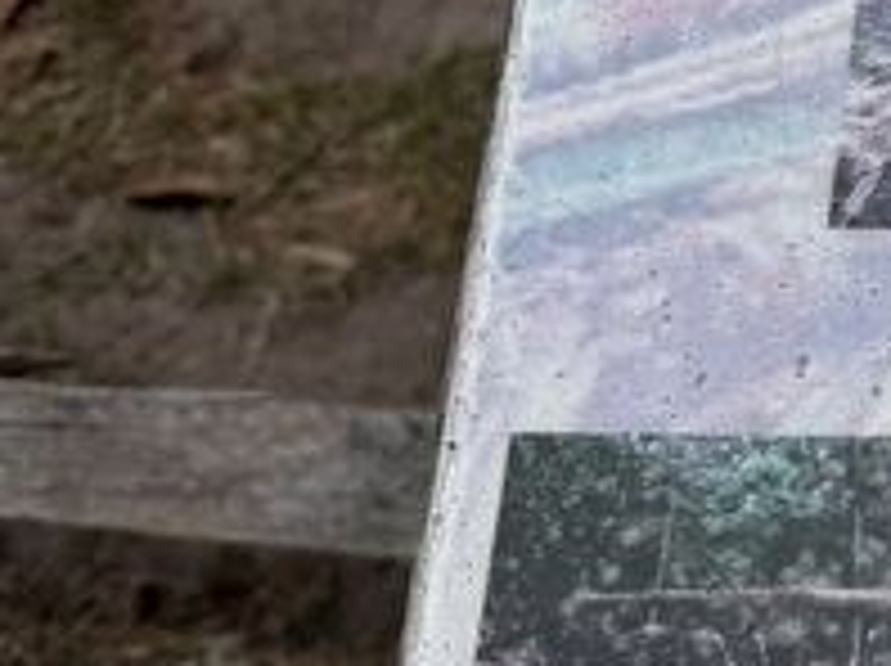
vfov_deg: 15.2
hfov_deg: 15.9
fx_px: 2494
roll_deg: -4.7
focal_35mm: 97
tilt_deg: -44.6
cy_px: 180
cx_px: 1786
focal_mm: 6.76
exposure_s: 1/14286
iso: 80
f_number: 1.78
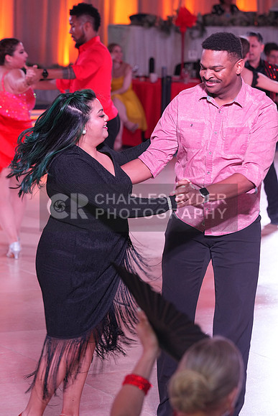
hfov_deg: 9.0
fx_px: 1771
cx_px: 139
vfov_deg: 13.4
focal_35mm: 153
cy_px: 208
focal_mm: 153
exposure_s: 1/250
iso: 2000
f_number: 5.6
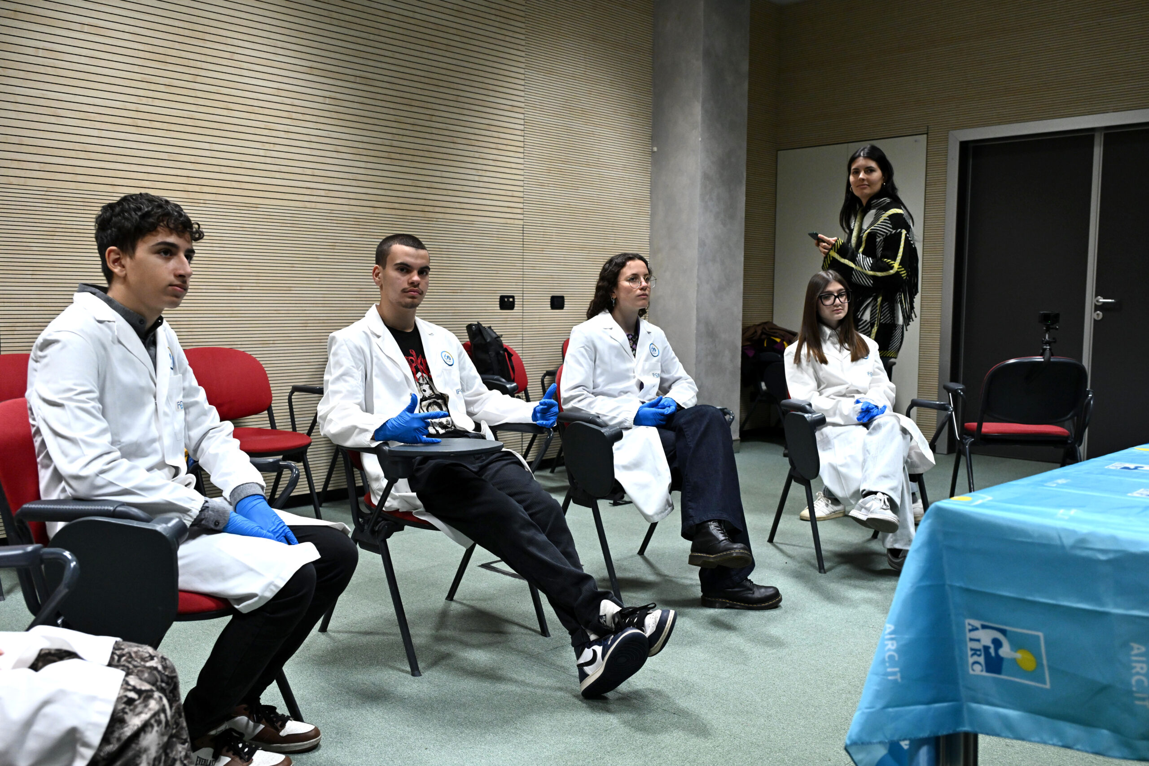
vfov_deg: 41.7
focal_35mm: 32
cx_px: 574
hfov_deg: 59.5
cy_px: 383
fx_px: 1005
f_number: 4.5
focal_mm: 31.5
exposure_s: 1/160
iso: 2500
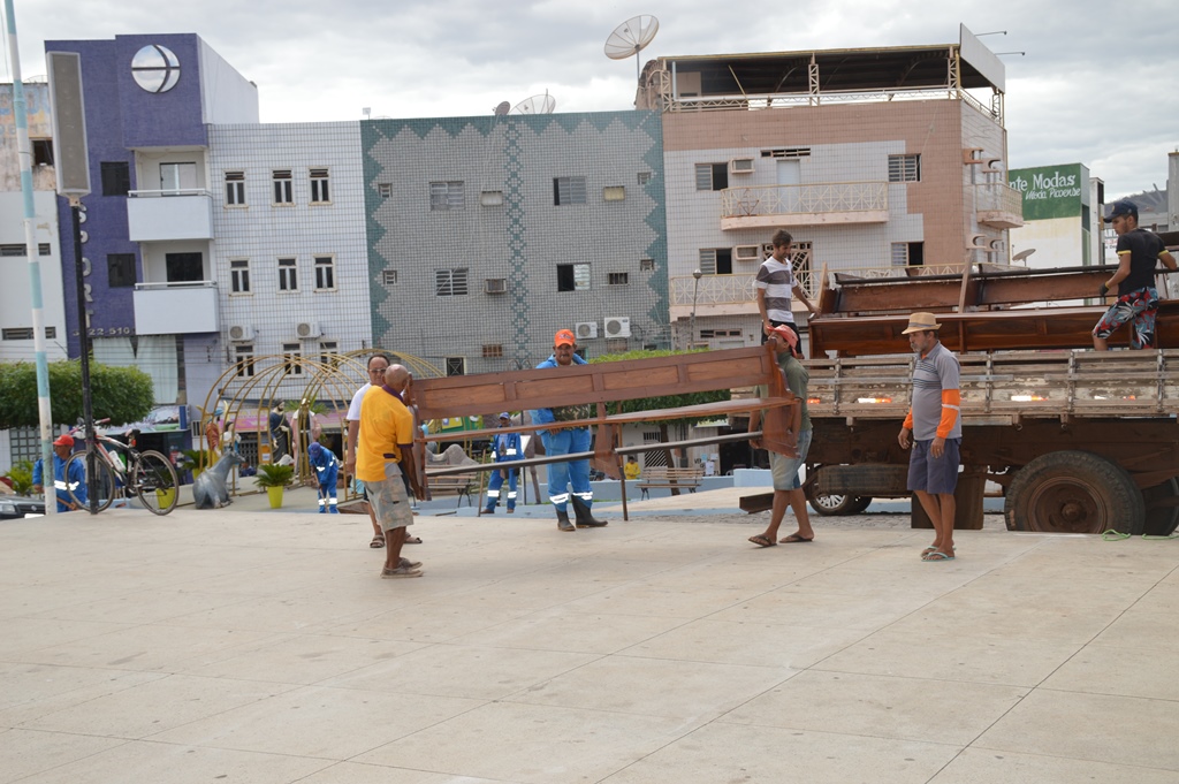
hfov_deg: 41.1
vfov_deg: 28.0
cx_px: 590
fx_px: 1571
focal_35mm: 48
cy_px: 392
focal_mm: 32
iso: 100
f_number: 8
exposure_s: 1/200
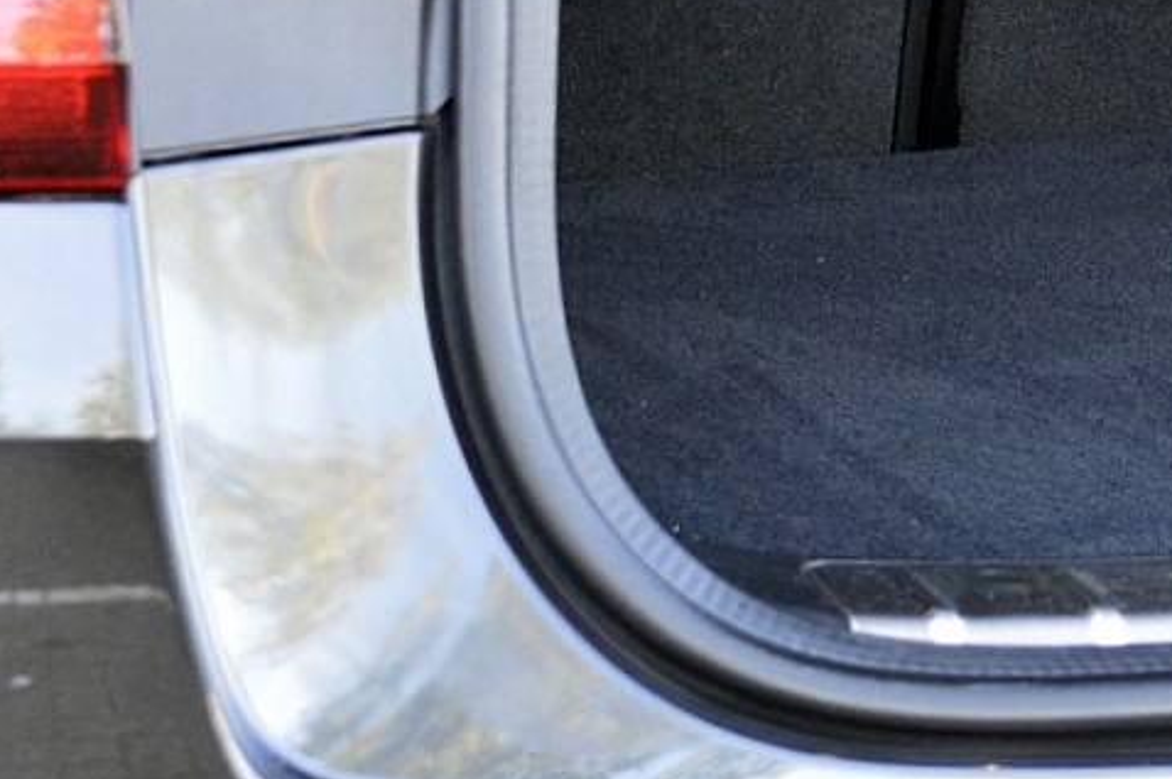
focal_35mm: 138
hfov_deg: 14.1
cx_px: 1670
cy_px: -355
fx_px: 4480
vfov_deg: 9.7
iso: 800
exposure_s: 1/60
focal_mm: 27
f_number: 5.6
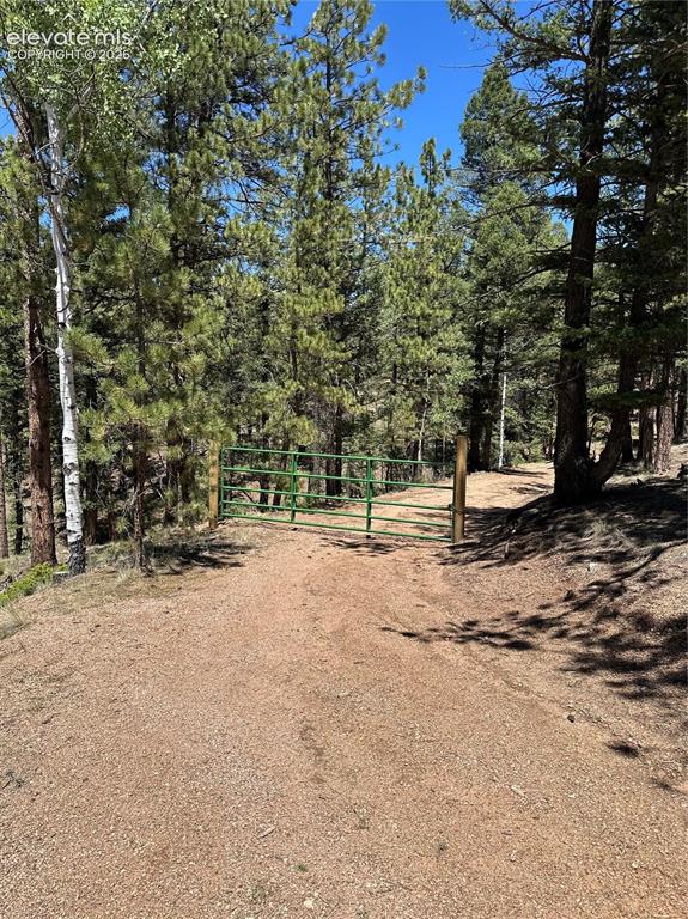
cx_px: 344
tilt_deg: -5.0
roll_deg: +0.3
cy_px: 460
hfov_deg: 56.8
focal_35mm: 24
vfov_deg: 71.6
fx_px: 637
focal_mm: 6.86
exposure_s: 1/3717
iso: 80
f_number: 1.78
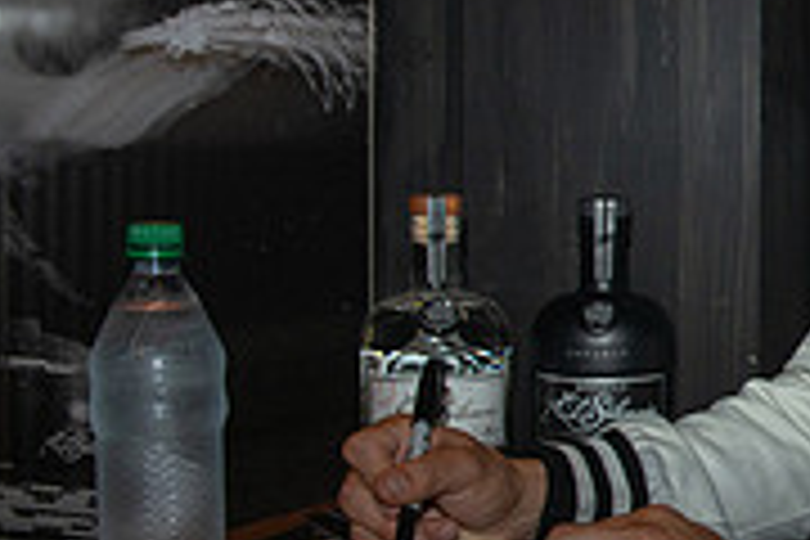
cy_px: 223
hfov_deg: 20.4
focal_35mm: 90
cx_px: 1089
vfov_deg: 15.2
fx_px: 2025
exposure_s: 1/160
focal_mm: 28
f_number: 5
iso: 320
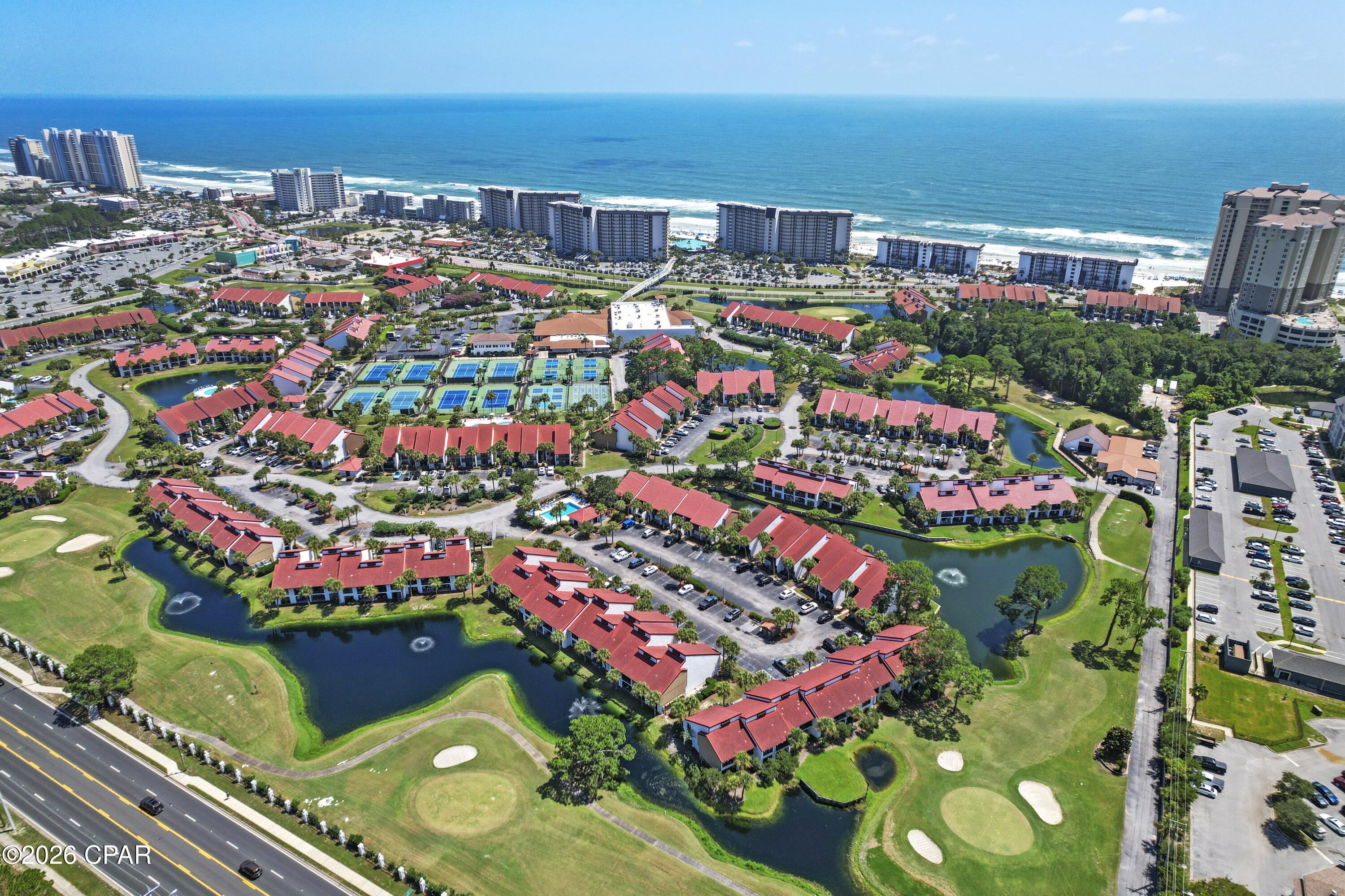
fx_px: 822
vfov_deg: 57.2
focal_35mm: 22
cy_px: 448
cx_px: 672
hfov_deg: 78.6
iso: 100
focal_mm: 8.38
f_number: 2.8
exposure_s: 1/1600
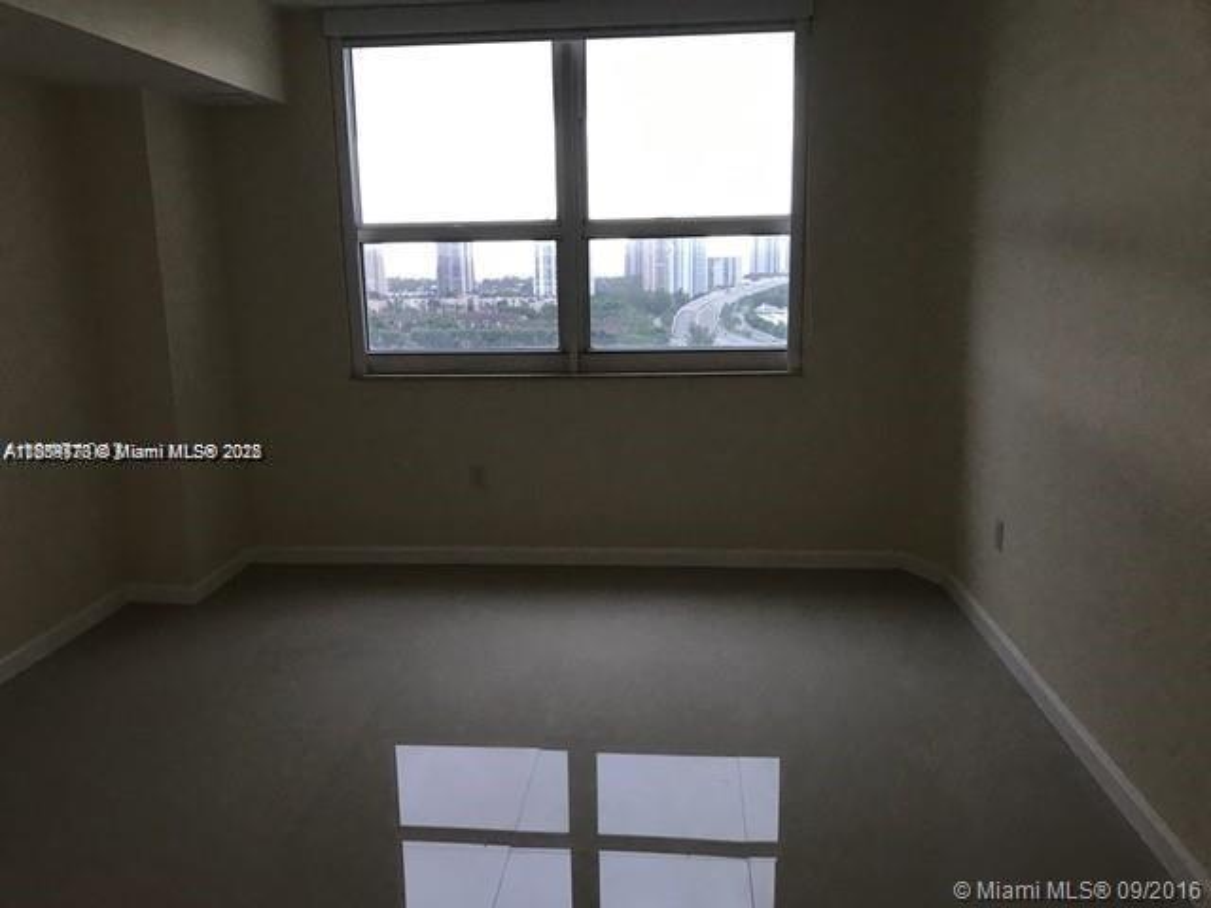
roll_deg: +1.3
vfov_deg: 49.7
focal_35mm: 28
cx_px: 606
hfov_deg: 63.4
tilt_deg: -10.7
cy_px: 454
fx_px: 980
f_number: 1.8
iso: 25
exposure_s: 1/30
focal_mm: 3.99
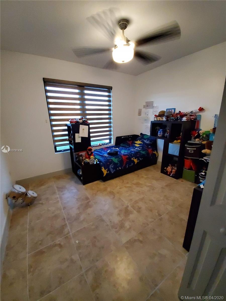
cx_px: 113
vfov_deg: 106.2
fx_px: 113
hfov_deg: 89.9
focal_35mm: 13
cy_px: 150
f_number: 2.2
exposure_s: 1/24
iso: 800
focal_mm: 1.8
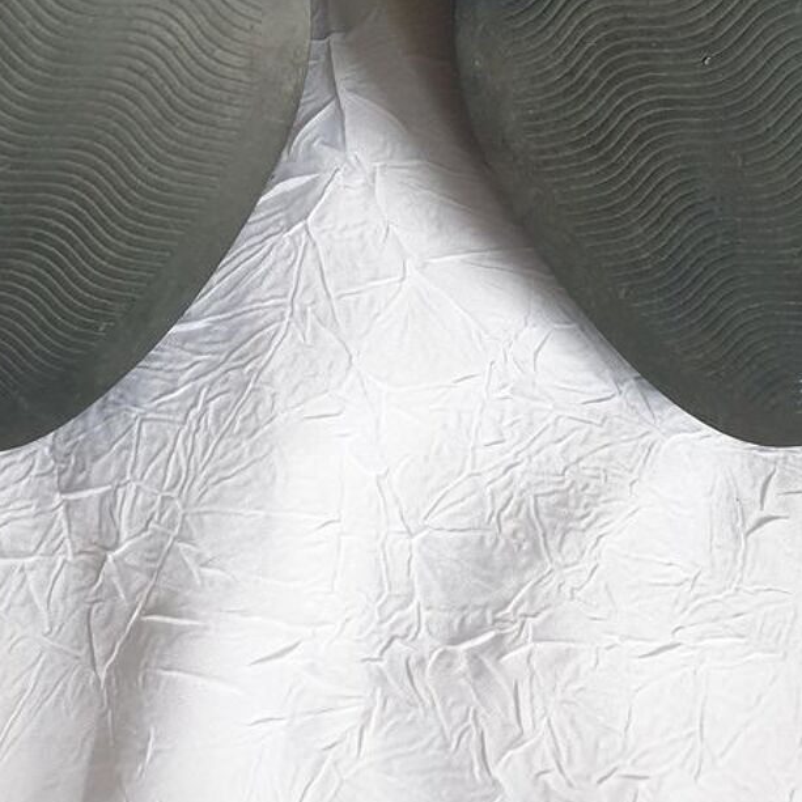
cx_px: 372
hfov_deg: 34.0
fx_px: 1311
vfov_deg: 31.3
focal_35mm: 50
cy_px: -12
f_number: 2.4
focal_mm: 4.3
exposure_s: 1/30
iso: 250
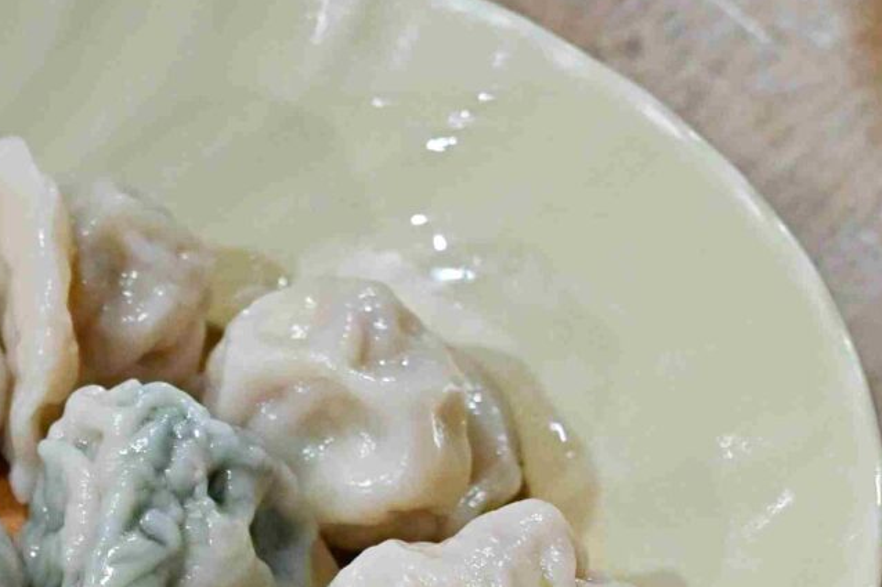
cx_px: -708
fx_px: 7372
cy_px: 1107
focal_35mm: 301
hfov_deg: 6.7
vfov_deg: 4.5
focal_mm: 50
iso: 800
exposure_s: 1/200
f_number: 3.2
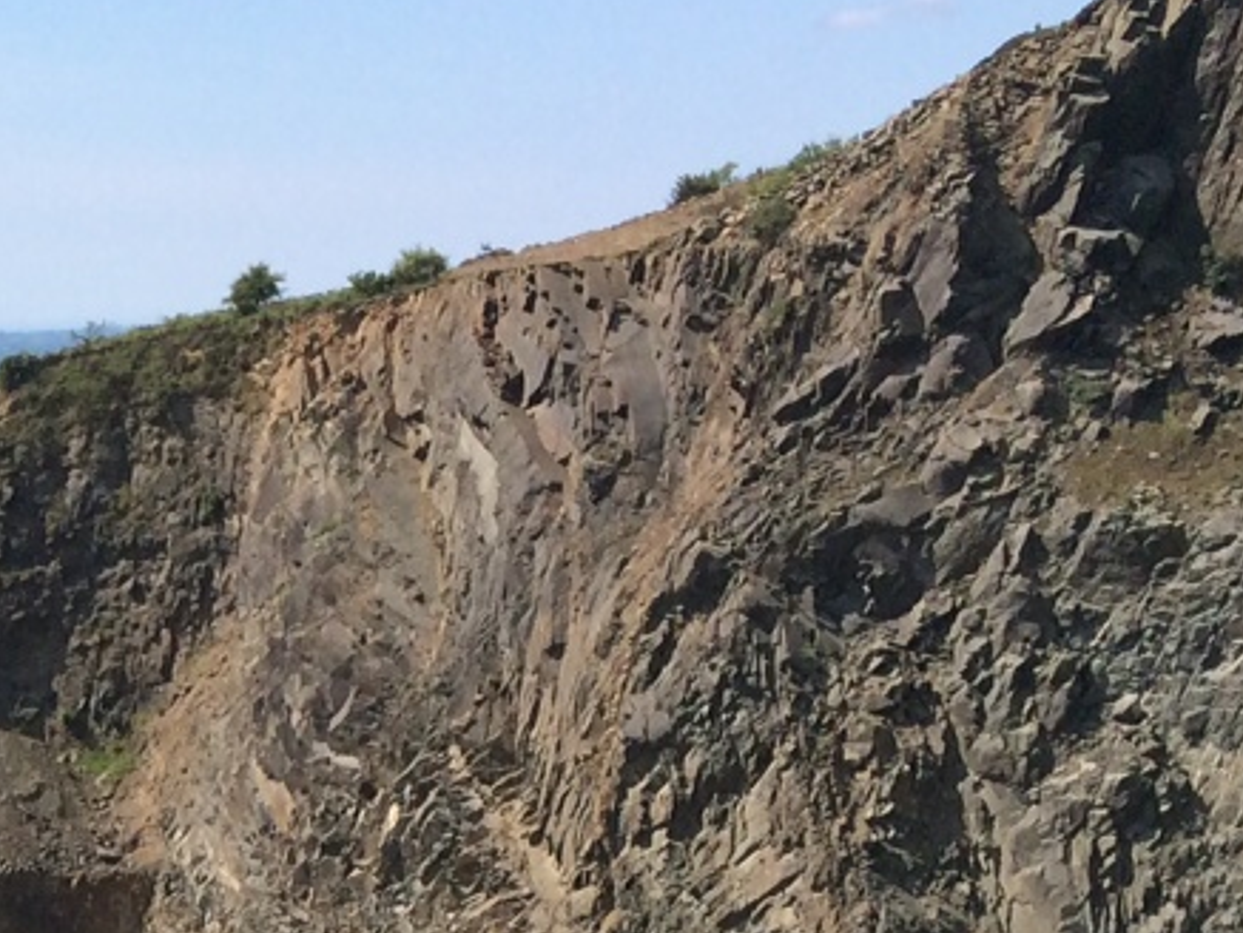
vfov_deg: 12.5
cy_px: 1473
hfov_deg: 15.9
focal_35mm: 112
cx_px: -700
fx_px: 4023
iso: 40
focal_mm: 4.12
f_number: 2.2
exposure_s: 1/2160
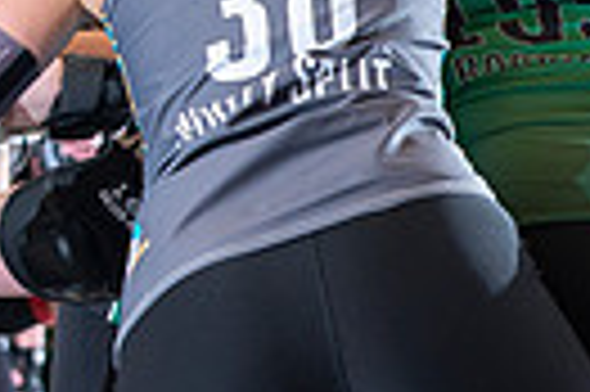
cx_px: 811
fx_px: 6253
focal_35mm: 382
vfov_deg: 3.6
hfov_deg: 5.4
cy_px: 313
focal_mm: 86
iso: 640
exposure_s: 1/160
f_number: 5.6
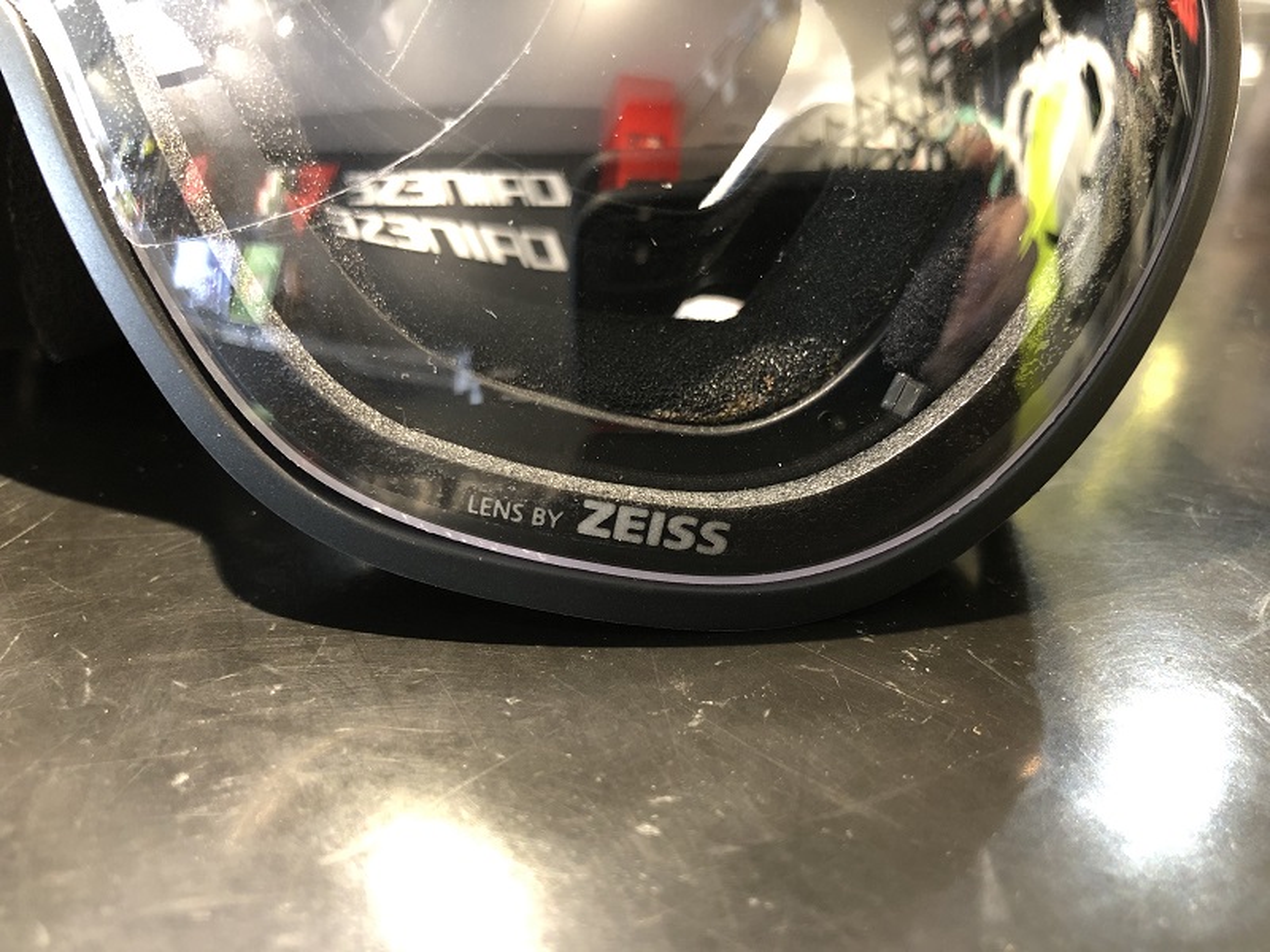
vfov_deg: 49.7
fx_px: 1027
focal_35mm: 28
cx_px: 635
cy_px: 476
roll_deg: +0.5
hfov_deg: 63.4
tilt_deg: -27.1
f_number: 1.8
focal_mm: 4
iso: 100
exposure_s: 1/10
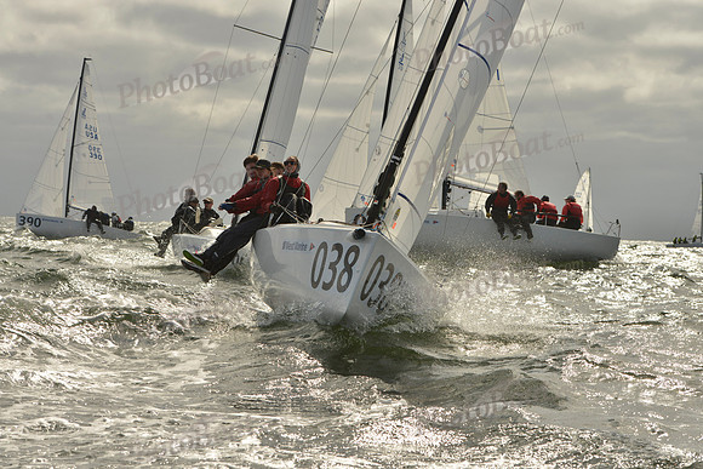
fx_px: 1758
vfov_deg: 15.2
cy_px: 234
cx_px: 352
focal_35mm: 90
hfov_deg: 22.6
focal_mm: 90
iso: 400
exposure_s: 1/3200
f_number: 9
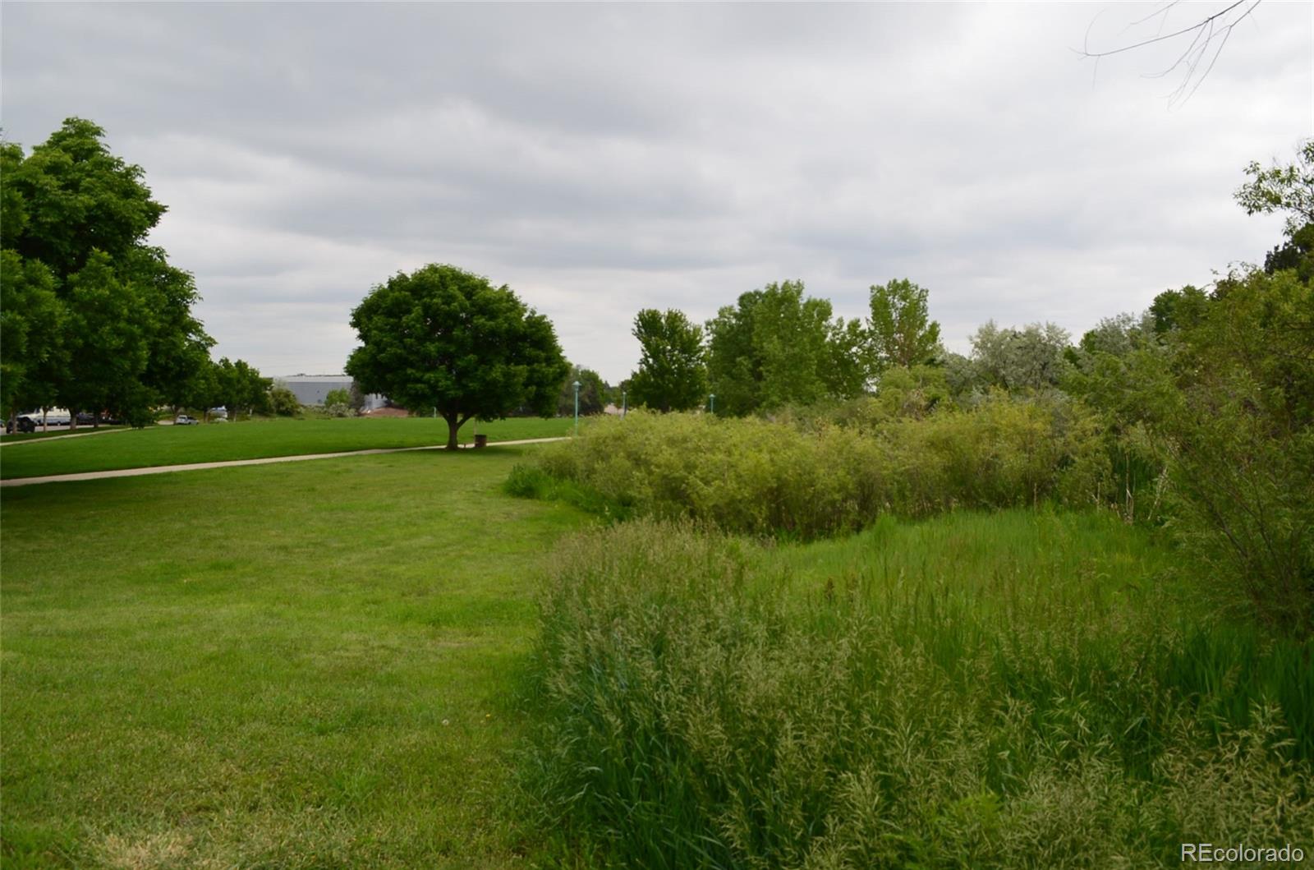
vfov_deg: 47.7
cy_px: 435
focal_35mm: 27
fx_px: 983
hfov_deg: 67.5
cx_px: 657
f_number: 10
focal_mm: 18
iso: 250
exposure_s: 1/250
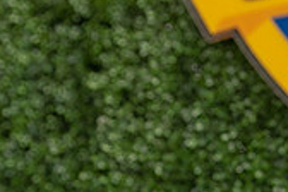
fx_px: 664
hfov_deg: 23.6
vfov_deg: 15.9
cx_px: 276
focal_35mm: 83
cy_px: 224
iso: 500
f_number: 3.5
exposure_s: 1/500
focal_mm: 24
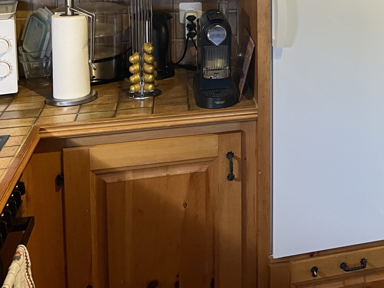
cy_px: -29
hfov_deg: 29.8
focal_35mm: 59
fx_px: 654
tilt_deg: -5.3
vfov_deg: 23.3
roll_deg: +0.4
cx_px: 408
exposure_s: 1/50
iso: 200
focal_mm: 4.2
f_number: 1.6
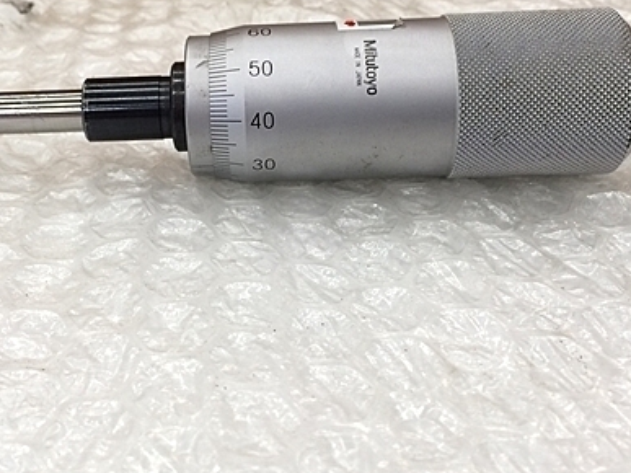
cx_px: 232
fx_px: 875
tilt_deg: -33.7
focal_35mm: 48
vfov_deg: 30.1
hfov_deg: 39.4
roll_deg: +1.8
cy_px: 168
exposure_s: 1/30
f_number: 2.2
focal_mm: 4.15
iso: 40
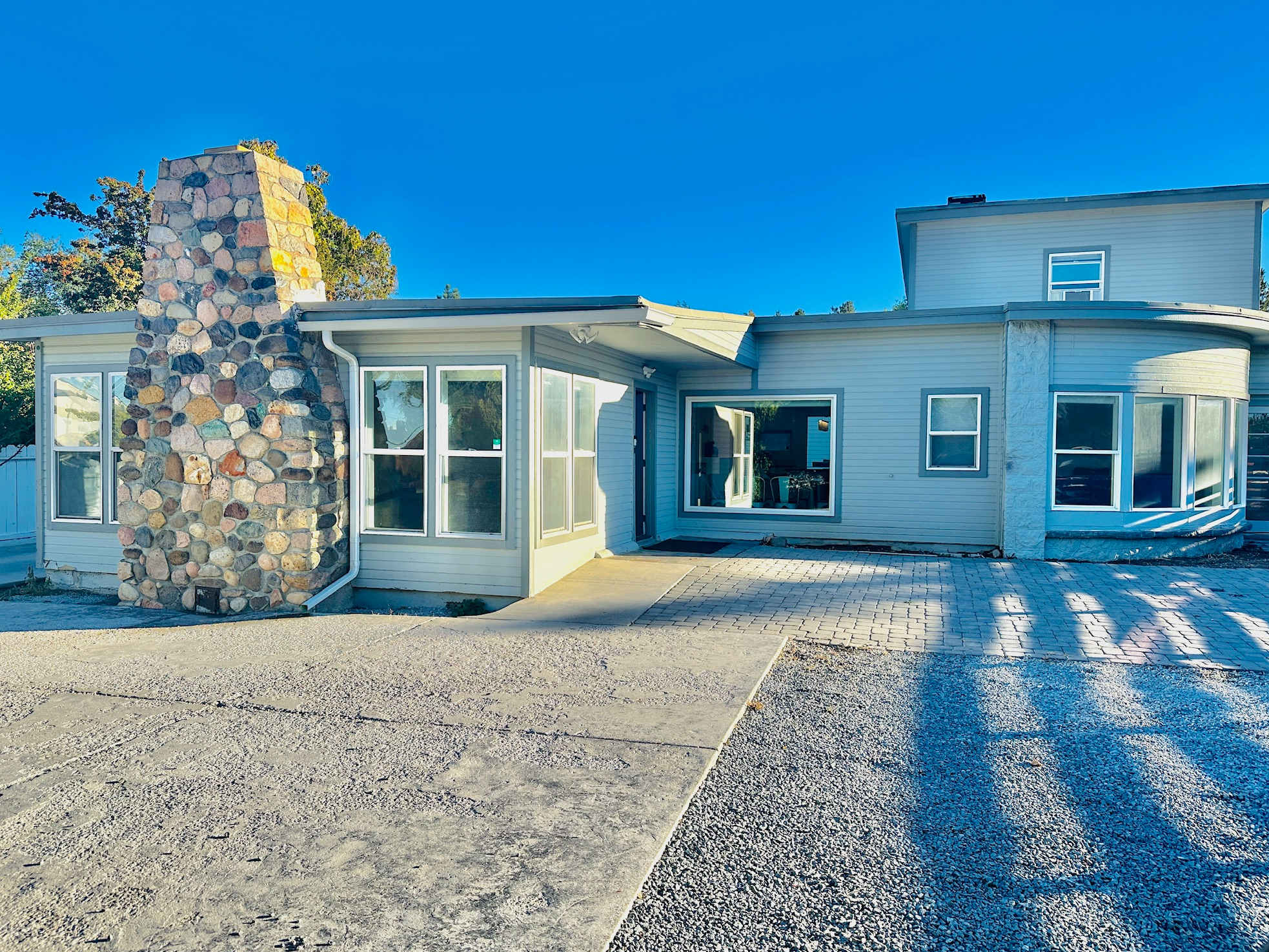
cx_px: 630
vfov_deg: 54.9
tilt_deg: -1.4
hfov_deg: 69.4
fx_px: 917
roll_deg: -0.7
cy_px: 480
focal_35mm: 25
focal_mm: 6.86
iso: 80
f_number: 1.78
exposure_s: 1/2353
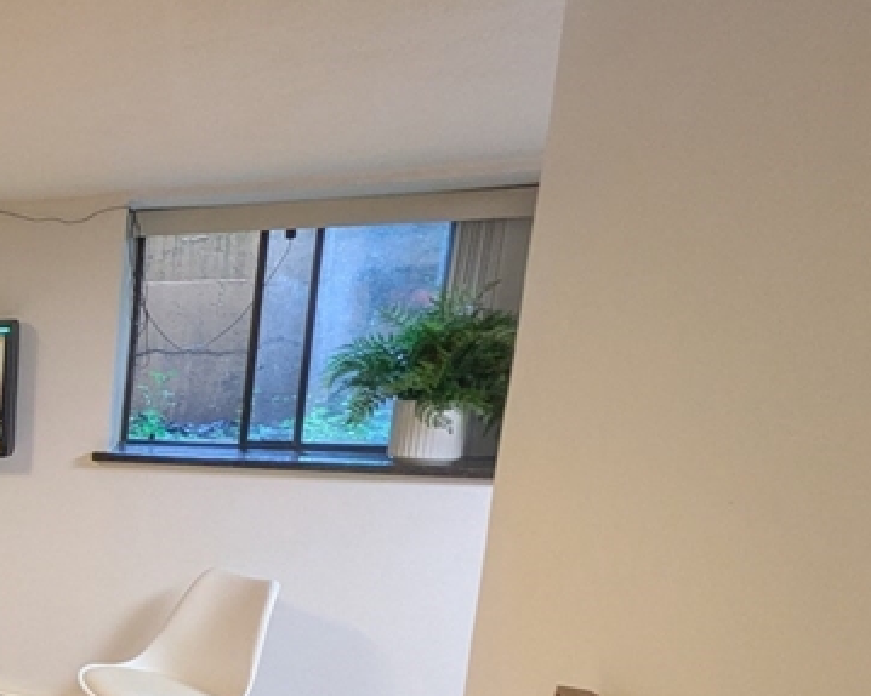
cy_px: 553
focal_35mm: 39
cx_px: -334
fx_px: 1005
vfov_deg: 36.9
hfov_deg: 31.8
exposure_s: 1/24
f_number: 2.2
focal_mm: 1.83
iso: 80
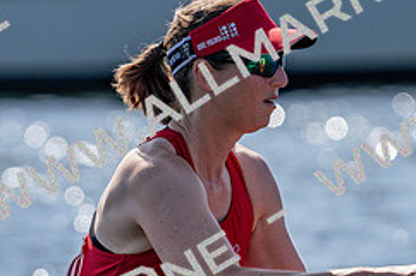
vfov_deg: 1.3
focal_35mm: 1058
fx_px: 12217
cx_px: 189
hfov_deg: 2.0
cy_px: 225
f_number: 6.3
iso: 250
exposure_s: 1/2000
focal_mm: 441
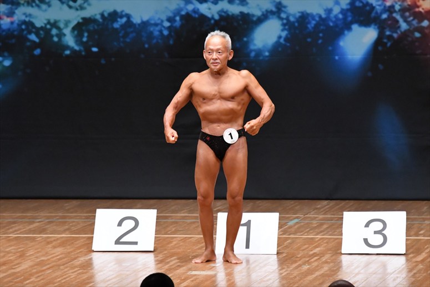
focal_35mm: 300
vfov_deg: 4.6
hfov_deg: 6.9
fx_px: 3582
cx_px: 215
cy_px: 144
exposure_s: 1/400
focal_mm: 200
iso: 6400
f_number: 5.6
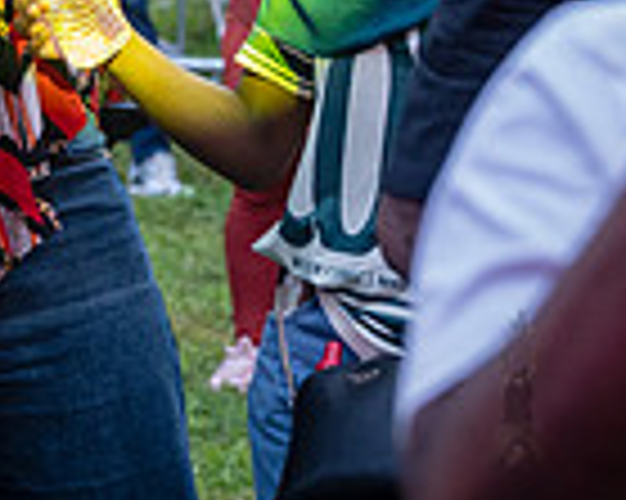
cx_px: -356
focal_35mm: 270
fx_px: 4999
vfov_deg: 5.7
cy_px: -266
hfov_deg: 7.0
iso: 1600
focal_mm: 69
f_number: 4
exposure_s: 1/640
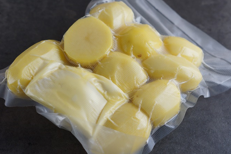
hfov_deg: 22.6
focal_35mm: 90
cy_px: 81
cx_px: 113
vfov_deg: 15.2
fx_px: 577
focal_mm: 50
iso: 125
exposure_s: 1/80
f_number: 4
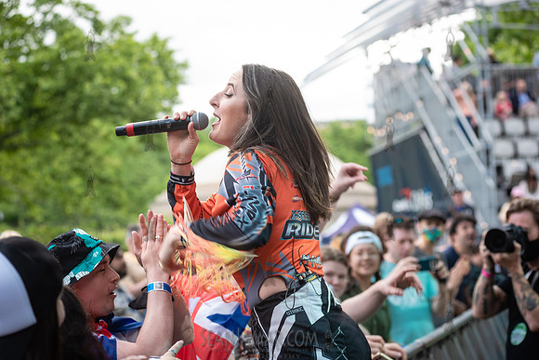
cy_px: 180
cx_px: 270
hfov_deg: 23.6
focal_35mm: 86
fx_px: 1288
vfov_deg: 15.9
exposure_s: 1/250
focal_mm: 86
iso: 500
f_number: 4.5
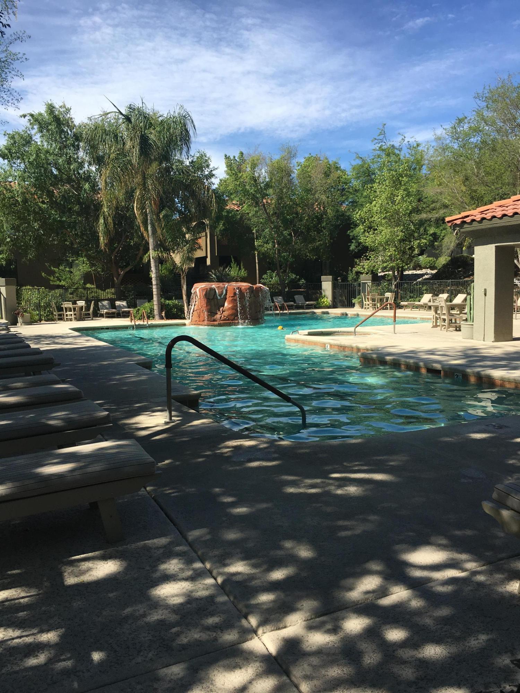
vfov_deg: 61.7
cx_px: 260
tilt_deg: -5.3
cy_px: 346
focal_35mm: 29
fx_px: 581
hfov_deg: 48.2
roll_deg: +1.1
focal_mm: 4.15
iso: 25
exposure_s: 1/1304
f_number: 2.2
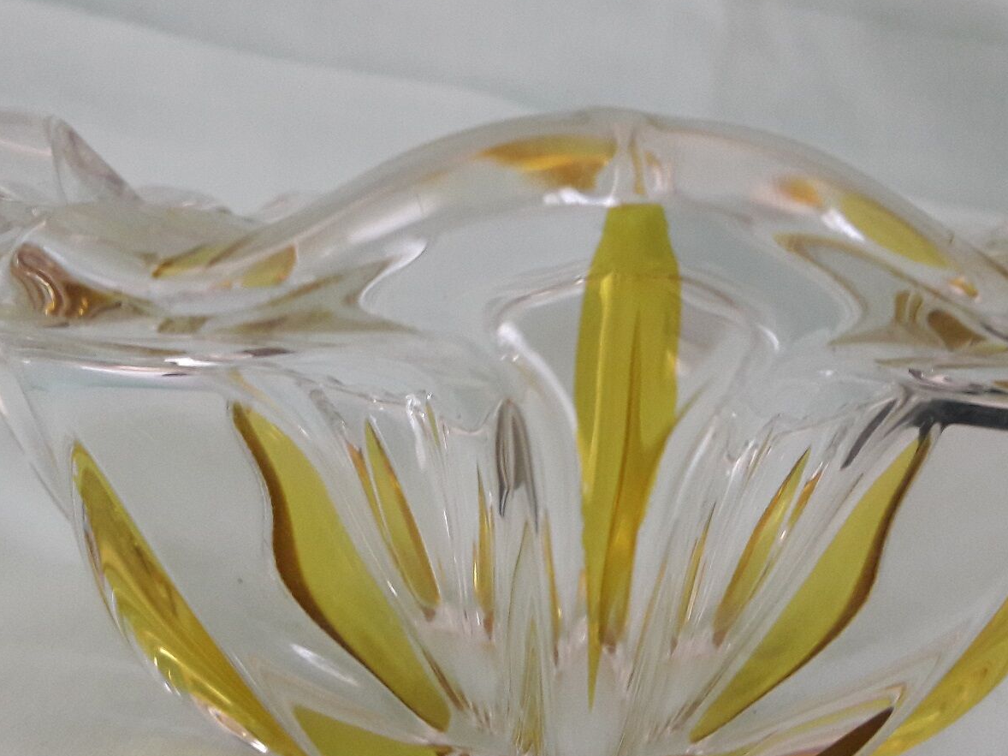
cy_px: 500
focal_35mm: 46
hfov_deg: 41.2
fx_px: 1339
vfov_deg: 31.3
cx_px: 551
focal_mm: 3.7
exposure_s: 1/20
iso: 200
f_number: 1.9
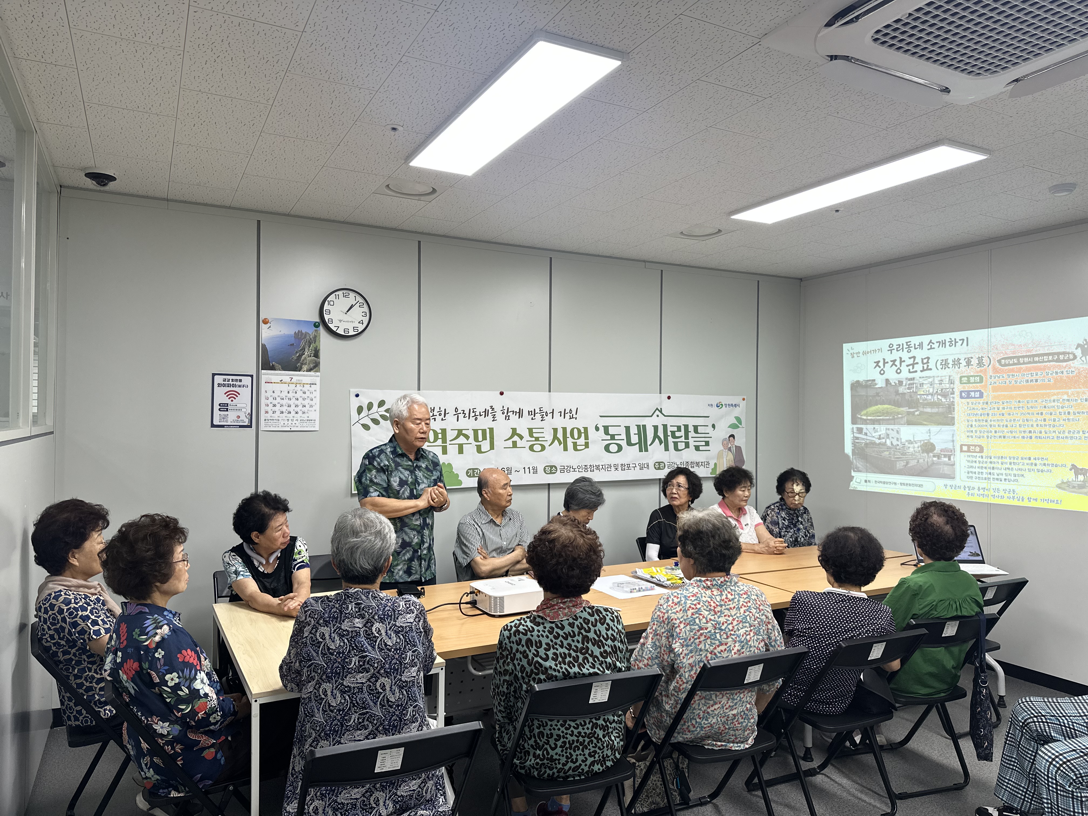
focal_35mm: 24
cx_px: 544
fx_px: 754
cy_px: 408
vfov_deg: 56.8
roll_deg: -0.7
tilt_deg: +1.0
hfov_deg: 71.6
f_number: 1.78
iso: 125
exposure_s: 1/120
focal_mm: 6.86
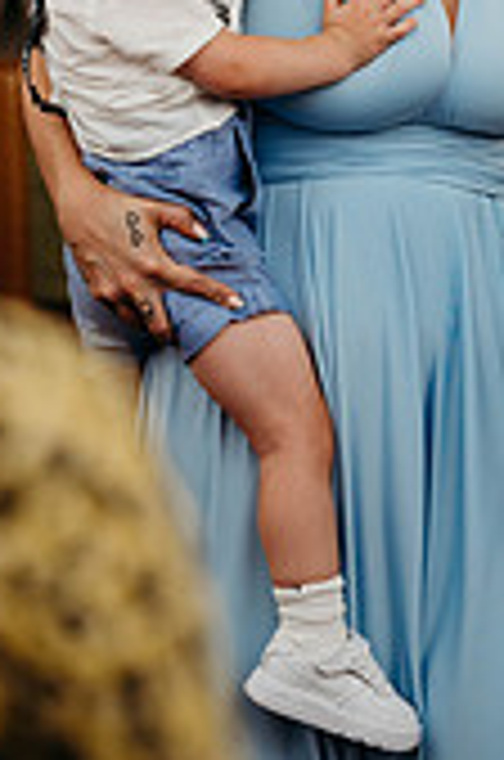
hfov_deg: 6.0
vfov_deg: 9.0
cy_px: -45
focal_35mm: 227
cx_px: 461
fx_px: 4786
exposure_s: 1/200
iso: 720
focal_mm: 85
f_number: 1.8
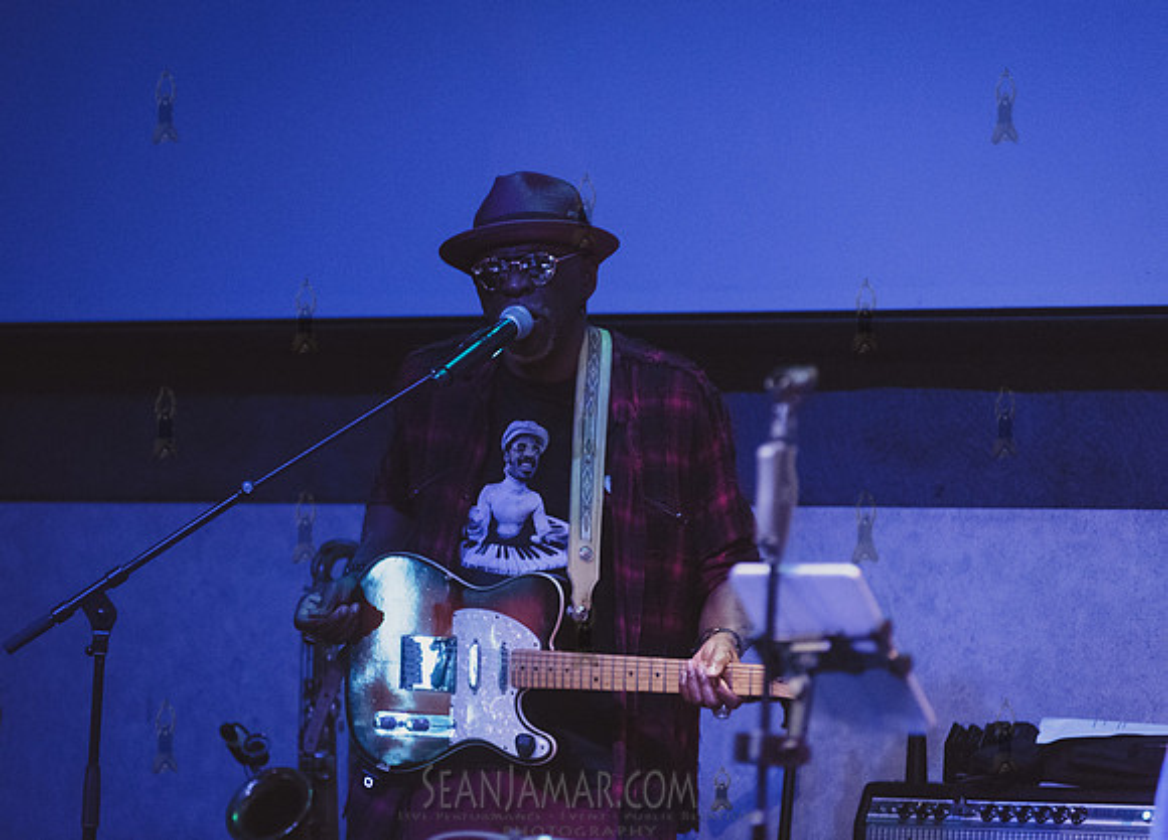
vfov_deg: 6.8
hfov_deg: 9.4
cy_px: 378
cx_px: 481
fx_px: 7111
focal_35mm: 214
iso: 5000
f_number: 2.8
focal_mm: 185
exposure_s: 1/320
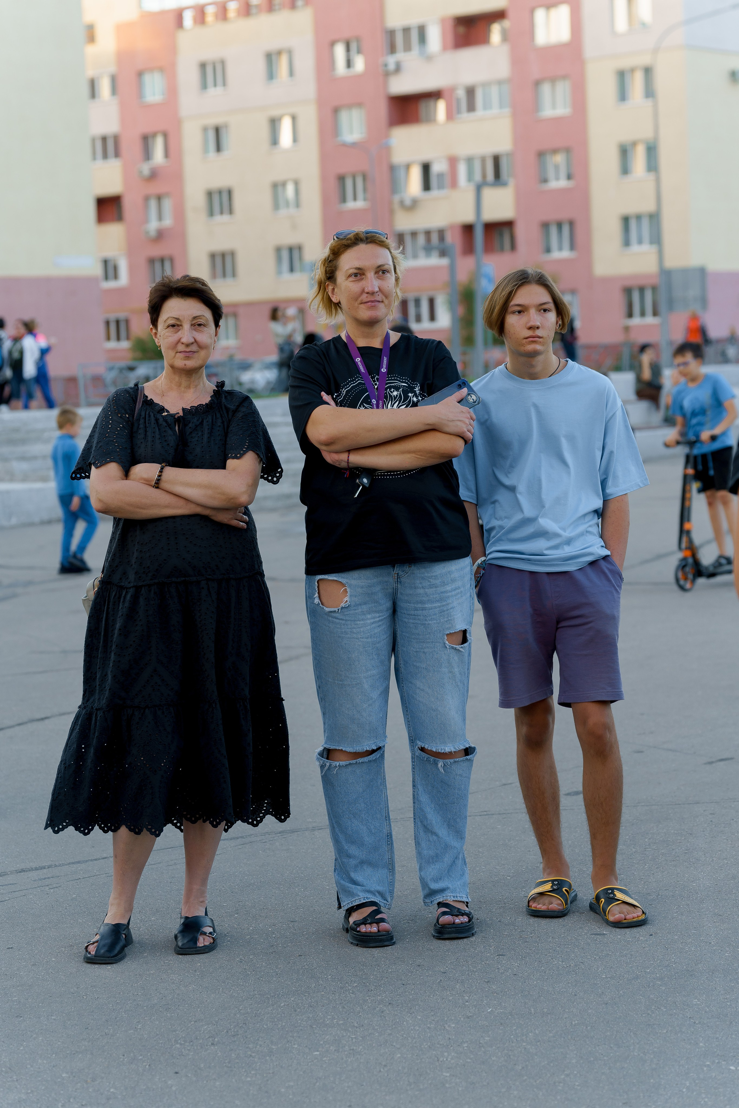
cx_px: 370
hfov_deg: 17.9
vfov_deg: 26.7
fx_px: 2340
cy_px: 554
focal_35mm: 76
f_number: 3.5
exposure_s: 1/200
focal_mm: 76
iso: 320
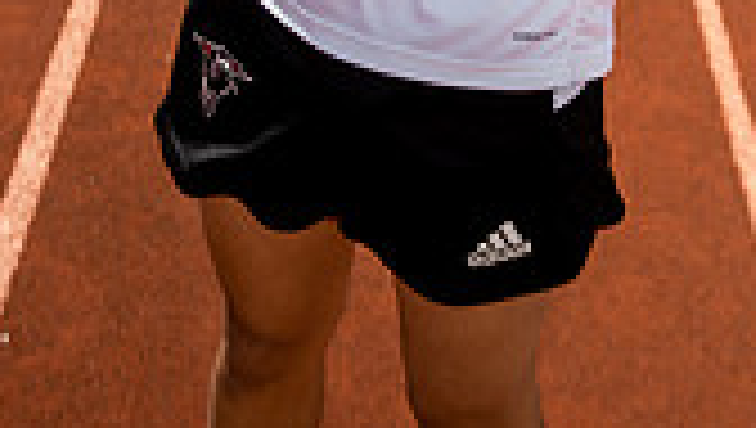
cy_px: -550
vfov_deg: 10.6
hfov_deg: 20.9
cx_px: 603
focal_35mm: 101
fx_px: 2027
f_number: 5
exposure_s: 1/250
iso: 100
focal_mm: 36
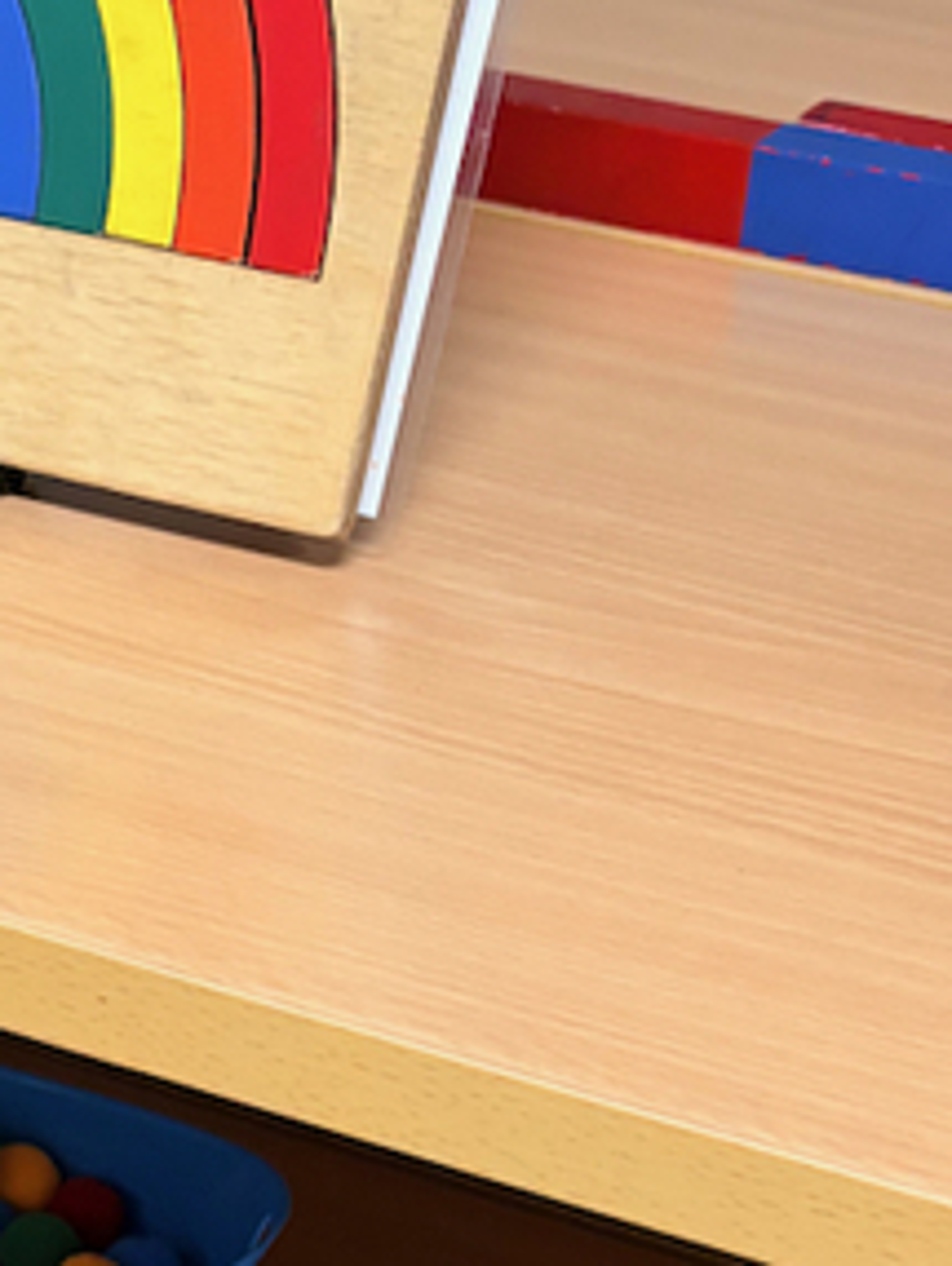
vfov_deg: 20.6
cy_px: 1186
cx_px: 199
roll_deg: -3.8
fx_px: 3405
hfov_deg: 15.8
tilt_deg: -31.1
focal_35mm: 93
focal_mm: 5.96
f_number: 1.6
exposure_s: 1/60
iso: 250
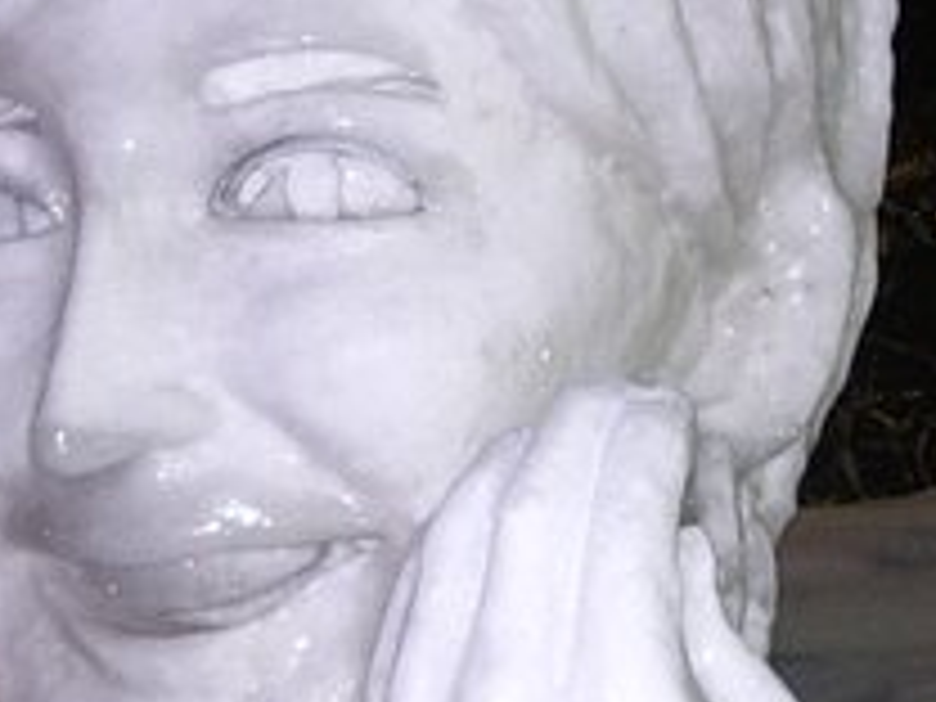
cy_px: 284
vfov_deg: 17.2
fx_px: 2325
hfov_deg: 22.7
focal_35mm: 86
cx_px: 410
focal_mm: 5.8
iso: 200
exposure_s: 1/40
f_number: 2.6
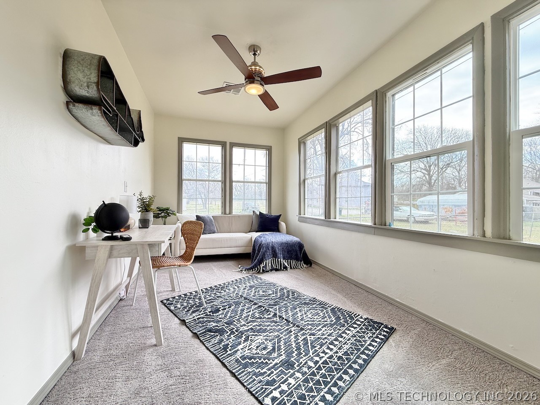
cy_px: 202
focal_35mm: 14
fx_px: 218
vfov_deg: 85.7
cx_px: 270
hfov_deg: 102.1
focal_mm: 2.22
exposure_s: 1/135
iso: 64
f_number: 2.2
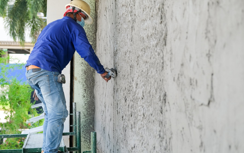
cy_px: 79
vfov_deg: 15.7
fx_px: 552
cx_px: 122
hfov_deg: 24.9
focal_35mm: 83
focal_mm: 54.1
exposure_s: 1/400
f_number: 4
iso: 400
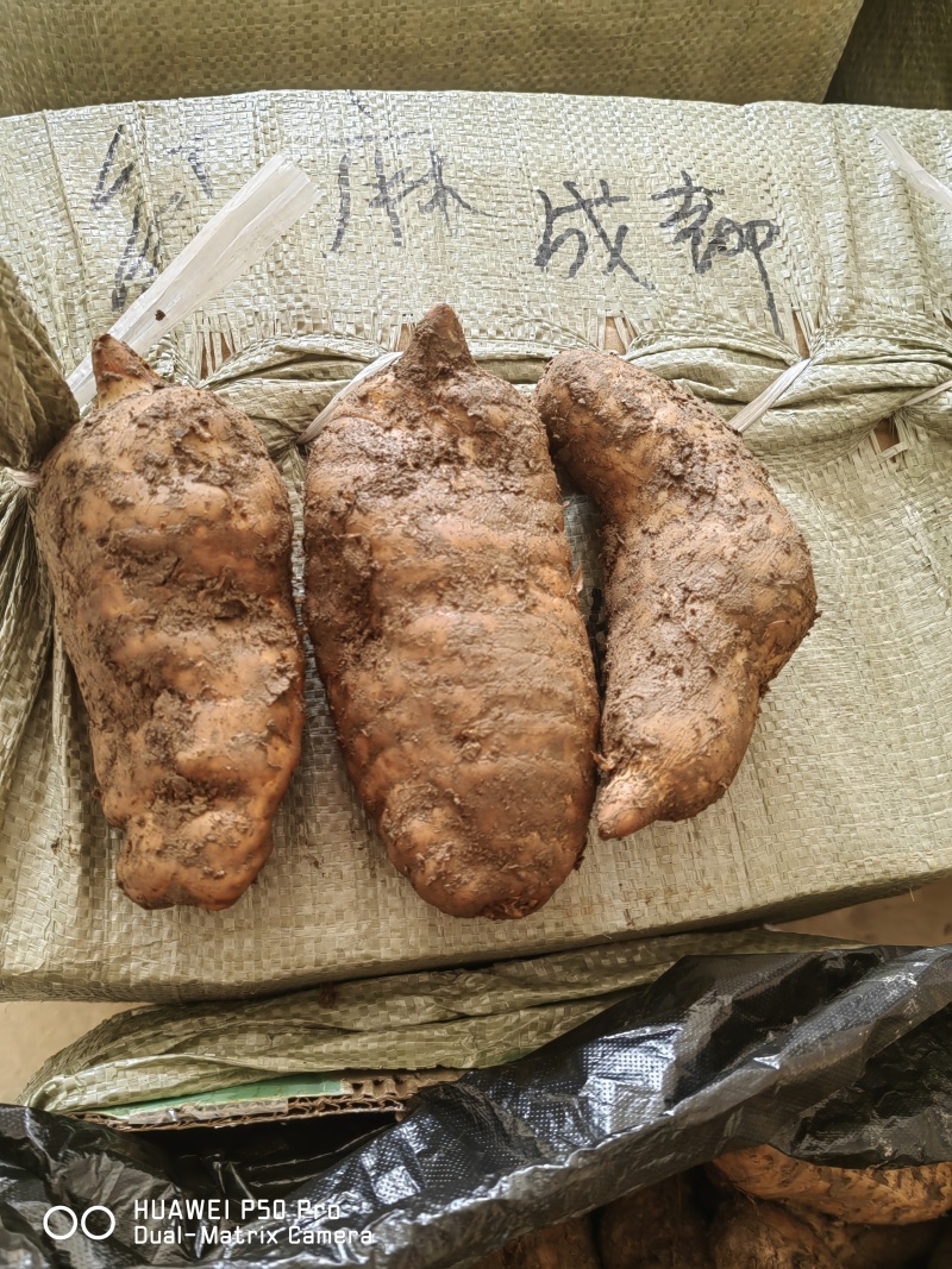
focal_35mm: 27
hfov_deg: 51.3
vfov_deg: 65.3
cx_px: 476
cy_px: 634
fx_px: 990
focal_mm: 5.54
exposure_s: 1/120
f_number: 1.8
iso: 320
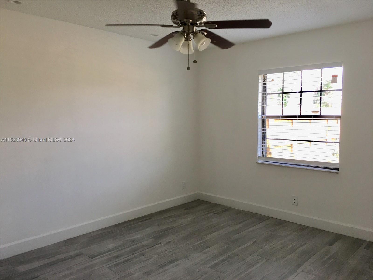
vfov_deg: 48.2
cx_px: 186
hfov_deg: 61.7
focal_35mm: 29
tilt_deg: -3.4
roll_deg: -0.3
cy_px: 140
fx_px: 312
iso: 25
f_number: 2.2
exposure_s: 1/40
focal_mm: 4.15
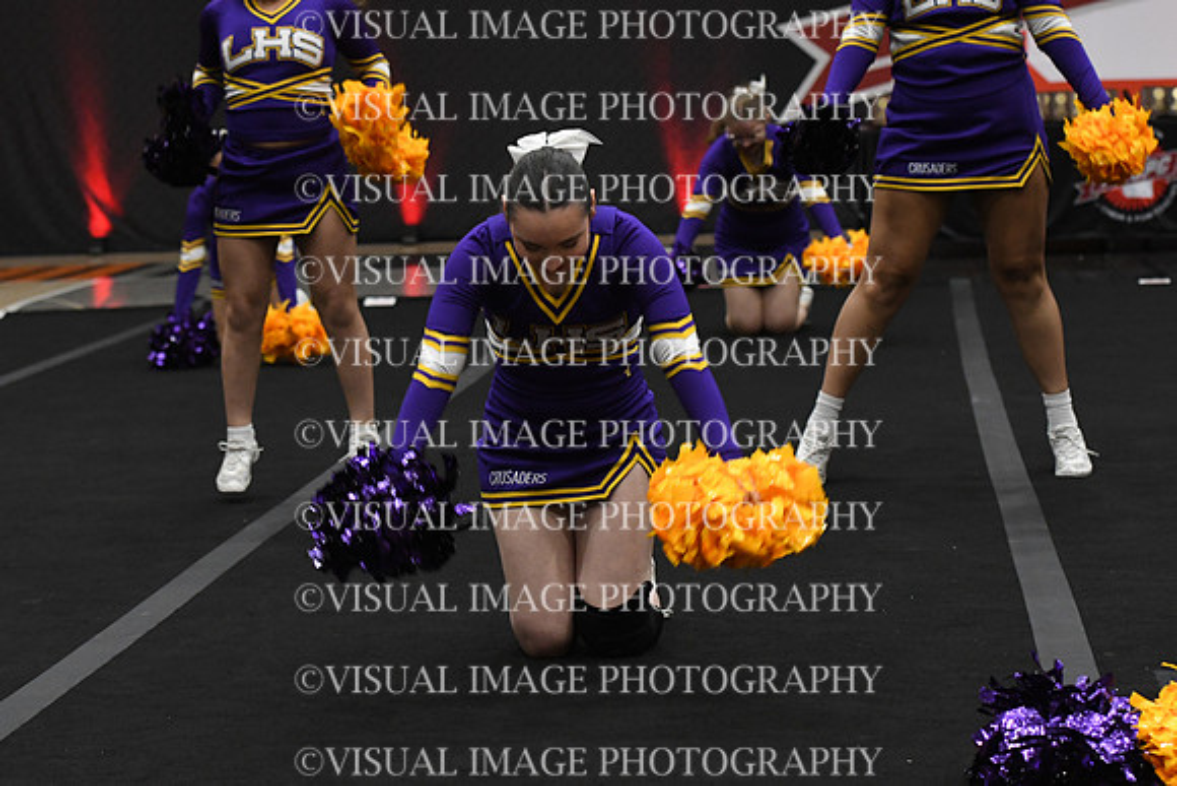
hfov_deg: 19.5
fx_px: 3434
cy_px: 393
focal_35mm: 105
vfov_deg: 13.0
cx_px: 588
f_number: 4
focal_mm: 70
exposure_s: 1/400
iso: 4000
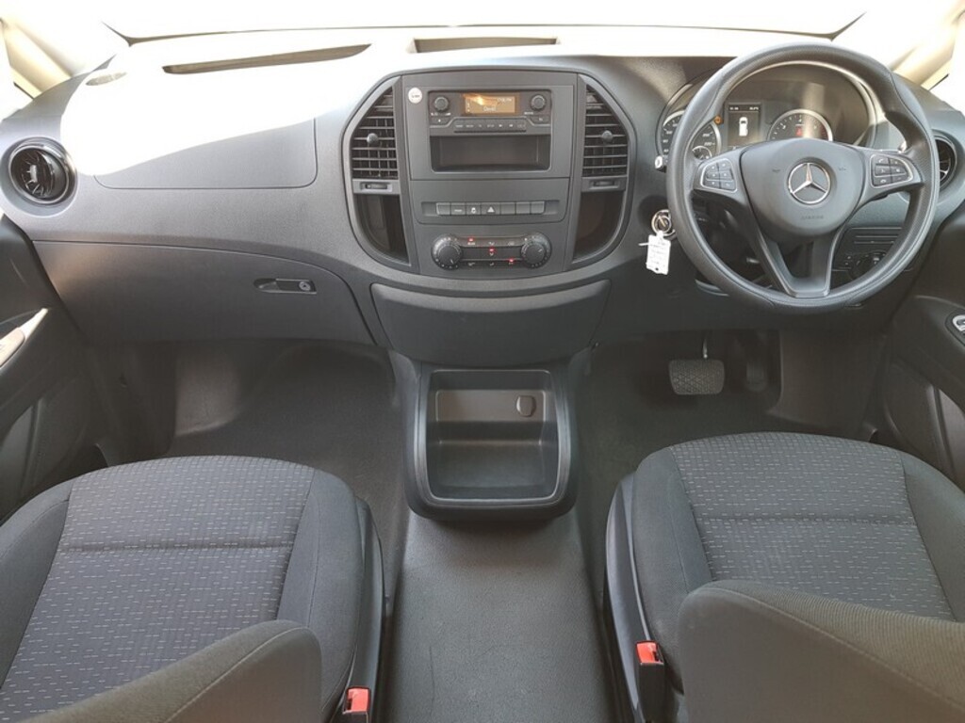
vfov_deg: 53.1
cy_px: 362
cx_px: 482
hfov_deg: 67.3
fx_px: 725
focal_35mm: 26
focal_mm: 4.3
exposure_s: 1/50
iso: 64
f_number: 1.7
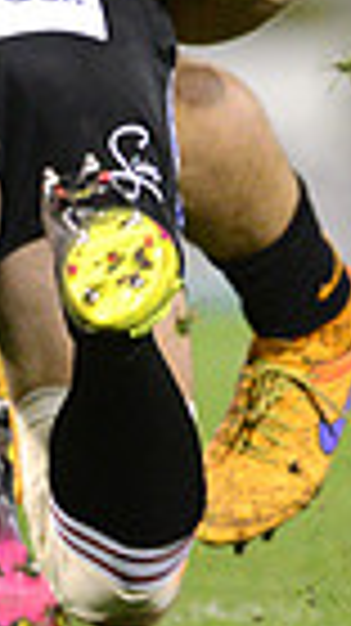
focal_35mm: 1422
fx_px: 23571
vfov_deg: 1.5
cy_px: -248
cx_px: -81
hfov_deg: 0.9
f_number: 4
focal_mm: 420
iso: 4500
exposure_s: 1/500
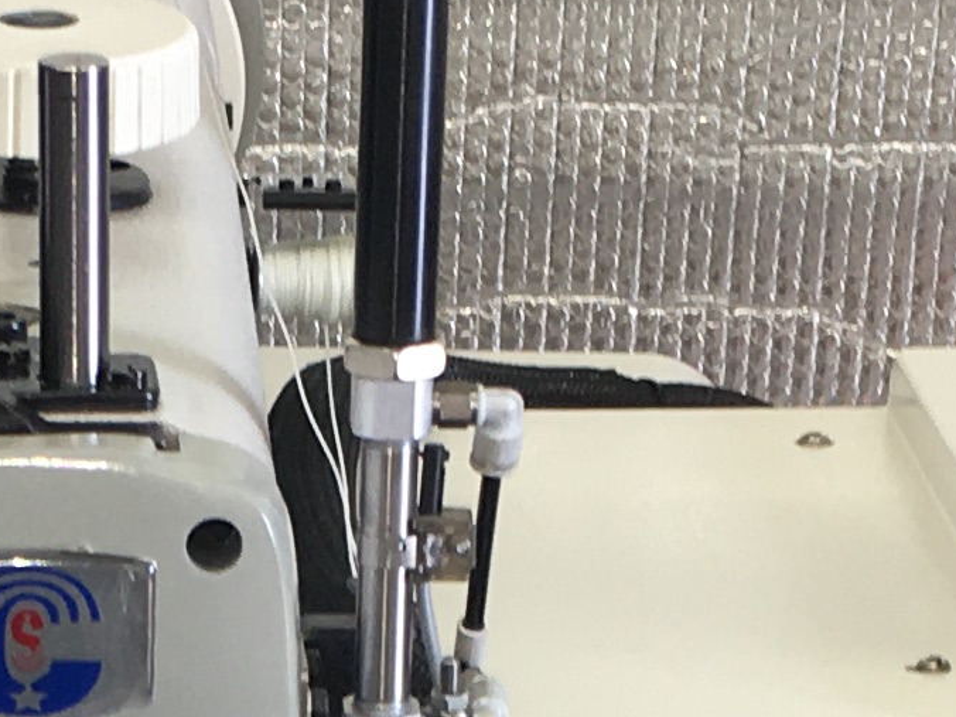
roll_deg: +0.1
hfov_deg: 11.3
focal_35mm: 173
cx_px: 48
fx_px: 4778
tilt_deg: -27.5
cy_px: 1385
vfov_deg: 8.2
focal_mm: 4.15
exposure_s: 1/30
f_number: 2.2
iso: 25
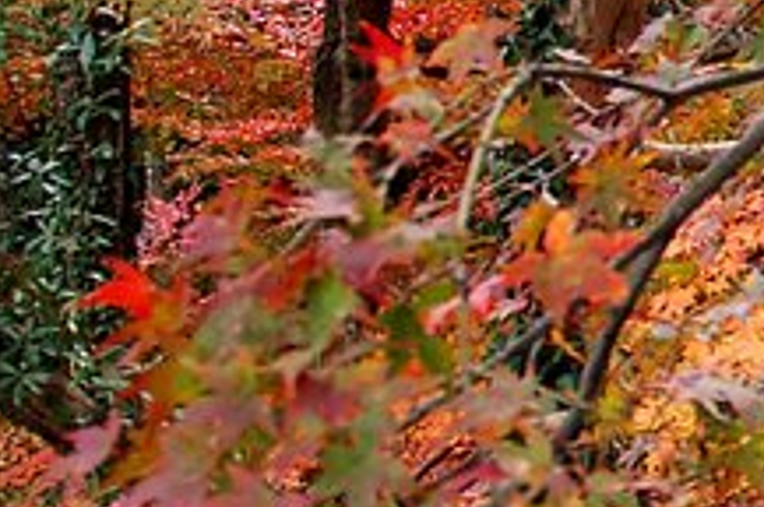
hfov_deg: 11.8
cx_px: 1535
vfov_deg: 8.8
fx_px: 3306
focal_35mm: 156
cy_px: 132
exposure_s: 1/125
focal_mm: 22
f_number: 5.6
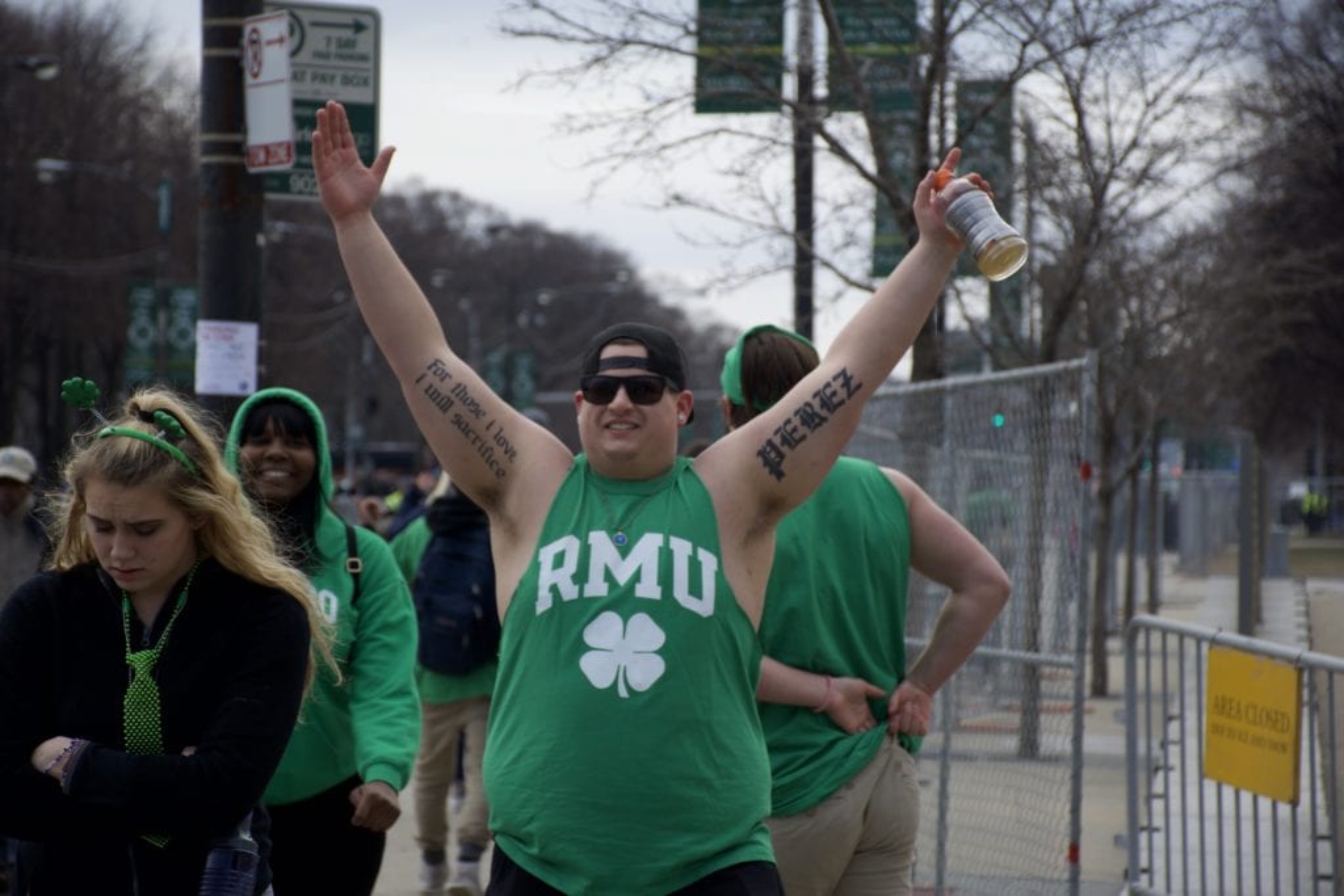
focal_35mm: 135
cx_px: 672
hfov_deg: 15.2
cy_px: 448
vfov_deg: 10.2
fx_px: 5040
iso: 200
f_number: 5.6
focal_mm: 90
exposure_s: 1/640
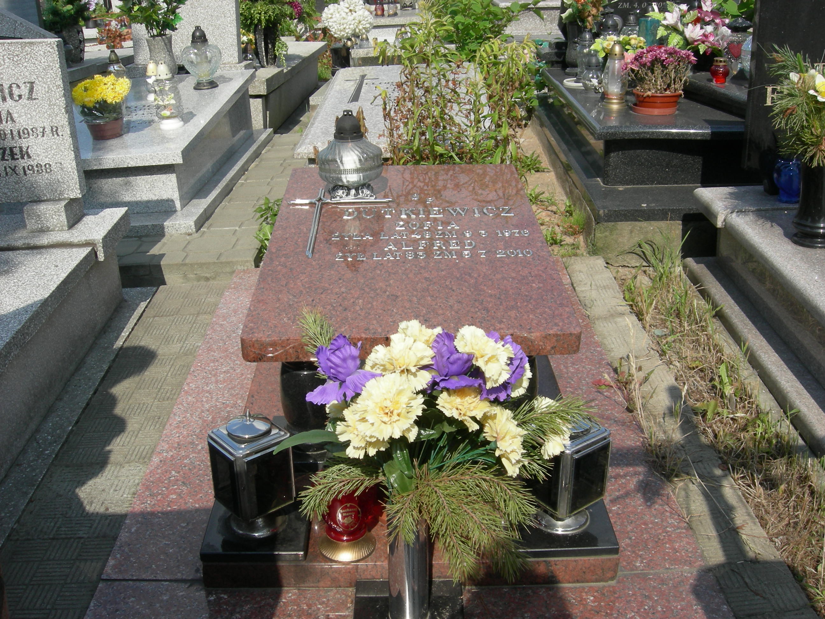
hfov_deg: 51.4
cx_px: 412
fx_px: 858
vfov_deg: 39.7
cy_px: 310
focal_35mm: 36
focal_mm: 7.5
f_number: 6
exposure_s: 1/300
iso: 64
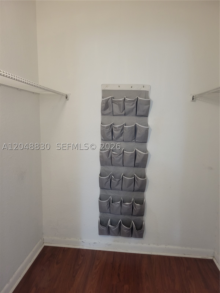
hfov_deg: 53.1
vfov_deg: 67.3
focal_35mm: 26
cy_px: 146
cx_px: 110
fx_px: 220
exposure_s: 1/40
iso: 400
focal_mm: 5.4
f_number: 1.8
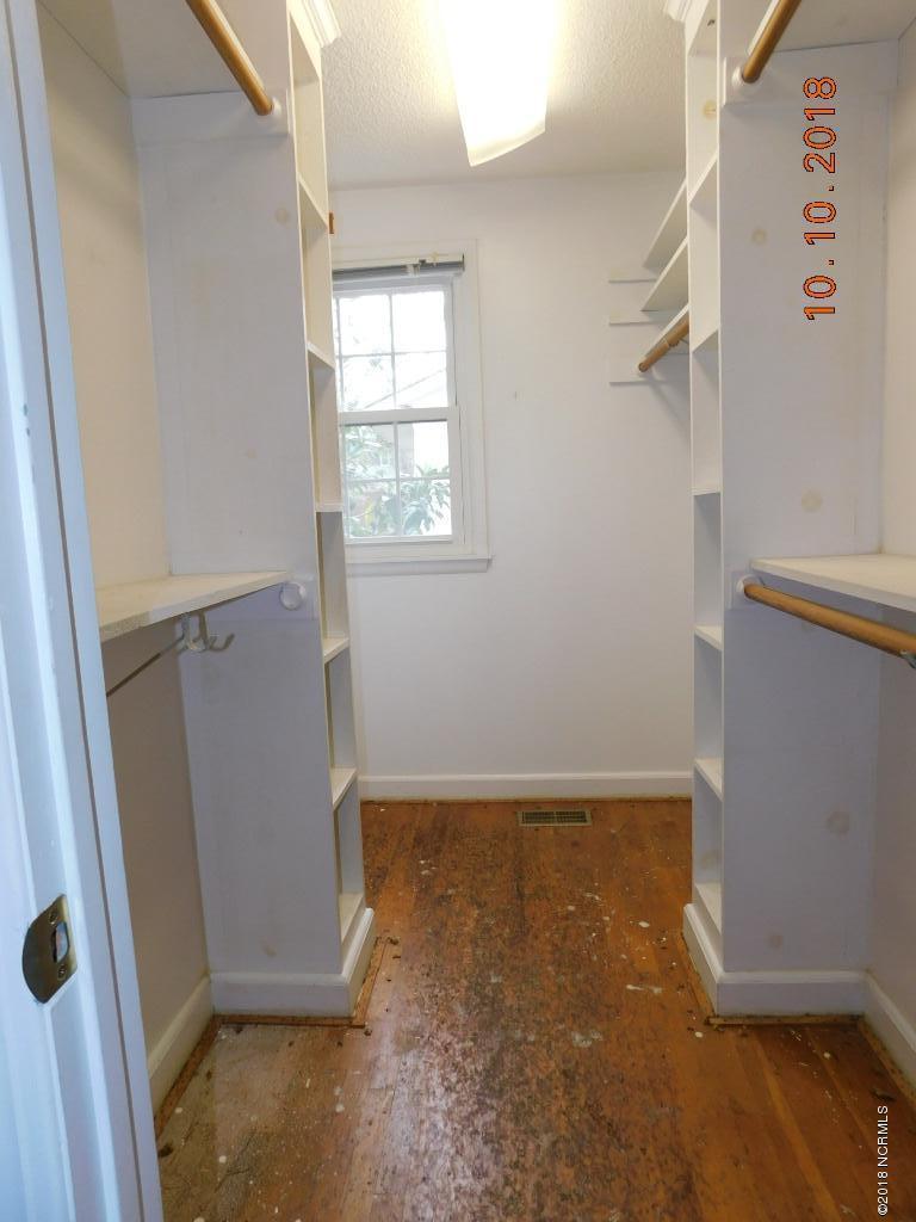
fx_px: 811
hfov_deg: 58.9
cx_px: 458
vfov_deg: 73.9
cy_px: 611
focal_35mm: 23
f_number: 3
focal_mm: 4
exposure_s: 1/30
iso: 125
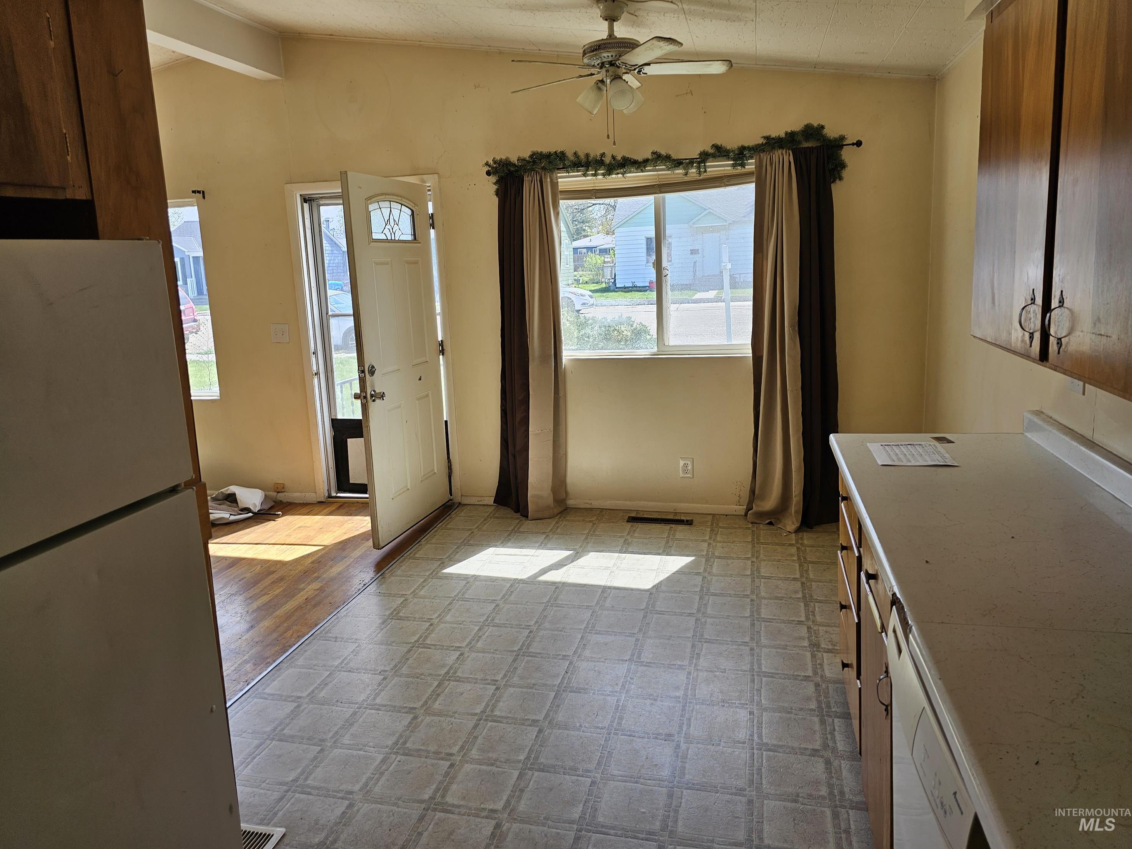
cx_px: 553
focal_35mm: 24
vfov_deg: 56.8
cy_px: 410
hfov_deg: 71.6
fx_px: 785
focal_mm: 6.3
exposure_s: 1/76.3
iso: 10
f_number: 1.7
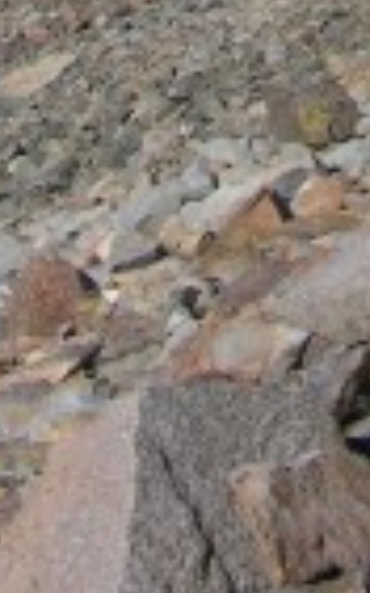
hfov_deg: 4.9
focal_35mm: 265
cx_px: 408
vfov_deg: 7.3
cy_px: -950
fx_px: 4280
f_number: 6.7
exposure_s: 1/282
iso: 50
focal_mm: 11.6
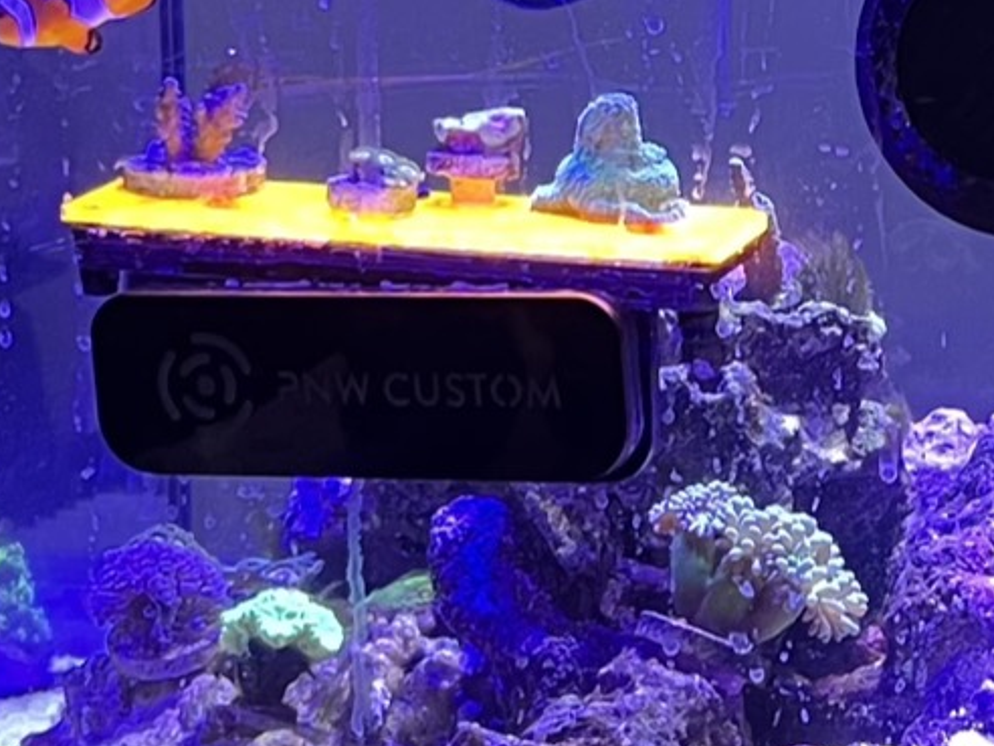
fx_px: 2125
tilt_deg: -9.4
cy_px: 378
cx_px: 677
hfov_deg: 26.2
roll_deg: +0.5
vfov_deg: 19.9
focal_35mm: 74
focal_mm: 5.7
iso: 125
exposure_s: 1/66
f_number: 1.5
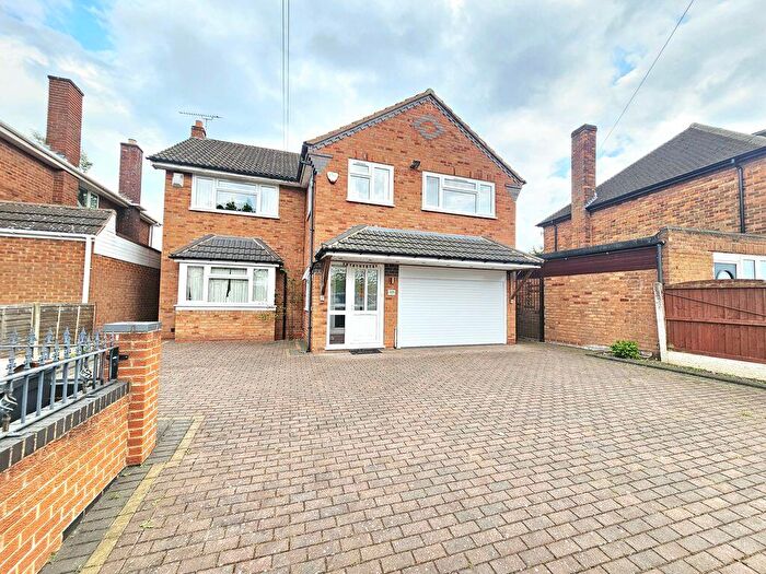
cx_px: 383
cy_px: 287
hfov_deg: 106.2
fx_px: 288
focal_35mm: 13
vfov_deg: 89.9
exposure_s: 1/476
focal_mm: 2.2
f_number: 2.2
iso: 50
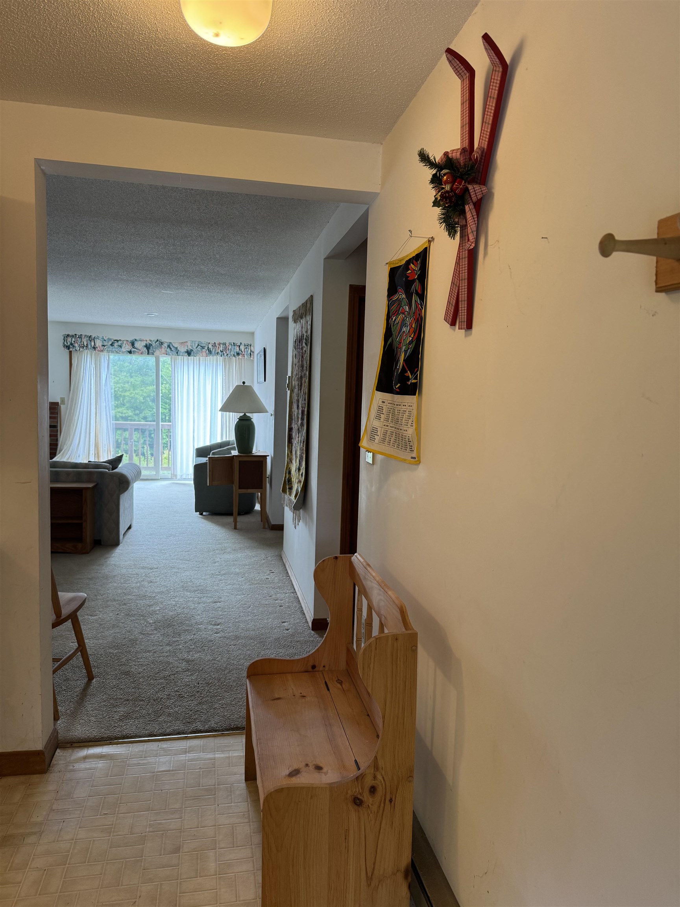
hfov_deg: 56.8
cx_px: 340
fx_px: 629
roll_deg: -1.6
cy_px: 454
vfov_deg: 71.6
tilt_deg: -5.8
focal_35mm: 24
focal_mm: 6.76
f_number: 1.78
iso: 125
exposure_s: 1/60
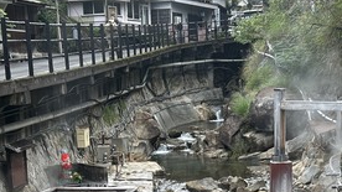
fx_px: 725
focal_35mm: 80
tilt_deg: -11.7
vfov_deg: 14.6
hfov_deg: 26.5
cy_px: 231
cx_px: 213
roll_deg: +1.5
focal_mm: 5.7
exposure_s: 1/371
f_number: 1.5
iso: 50
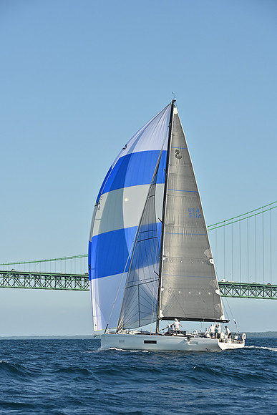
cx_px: 138
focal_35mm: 122
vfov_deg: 16.8
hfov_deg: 11.2
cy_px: 208
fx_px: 1407
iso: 320
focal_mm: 122
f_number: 8
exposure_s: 1/1600
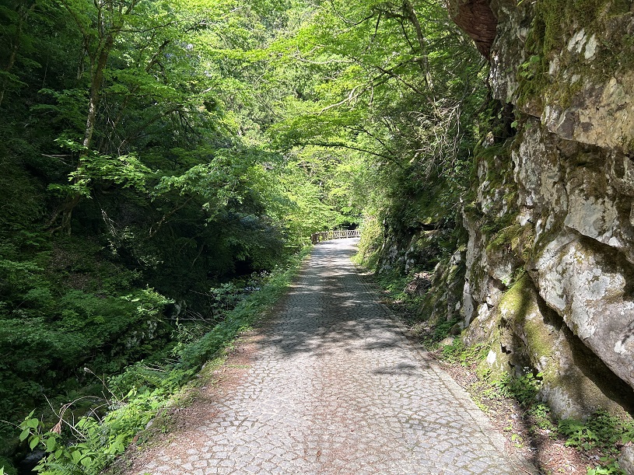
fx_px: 476
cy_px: 238
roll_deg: -0.7
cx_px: 317
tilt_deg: +1.5
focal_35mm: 26
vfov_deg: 53.1
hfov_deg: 67.3
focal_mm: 5.7
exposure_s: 1/350
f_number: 1.5
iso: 50
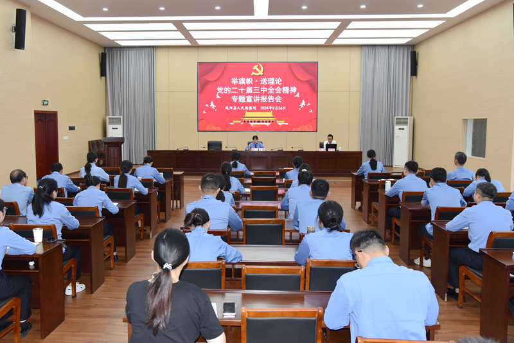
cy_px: 172
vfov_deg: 43.6
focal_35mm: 30
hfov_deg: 61.9
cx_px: 257
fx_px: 428
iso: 800
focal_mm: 30
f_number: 5
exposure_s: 1/100
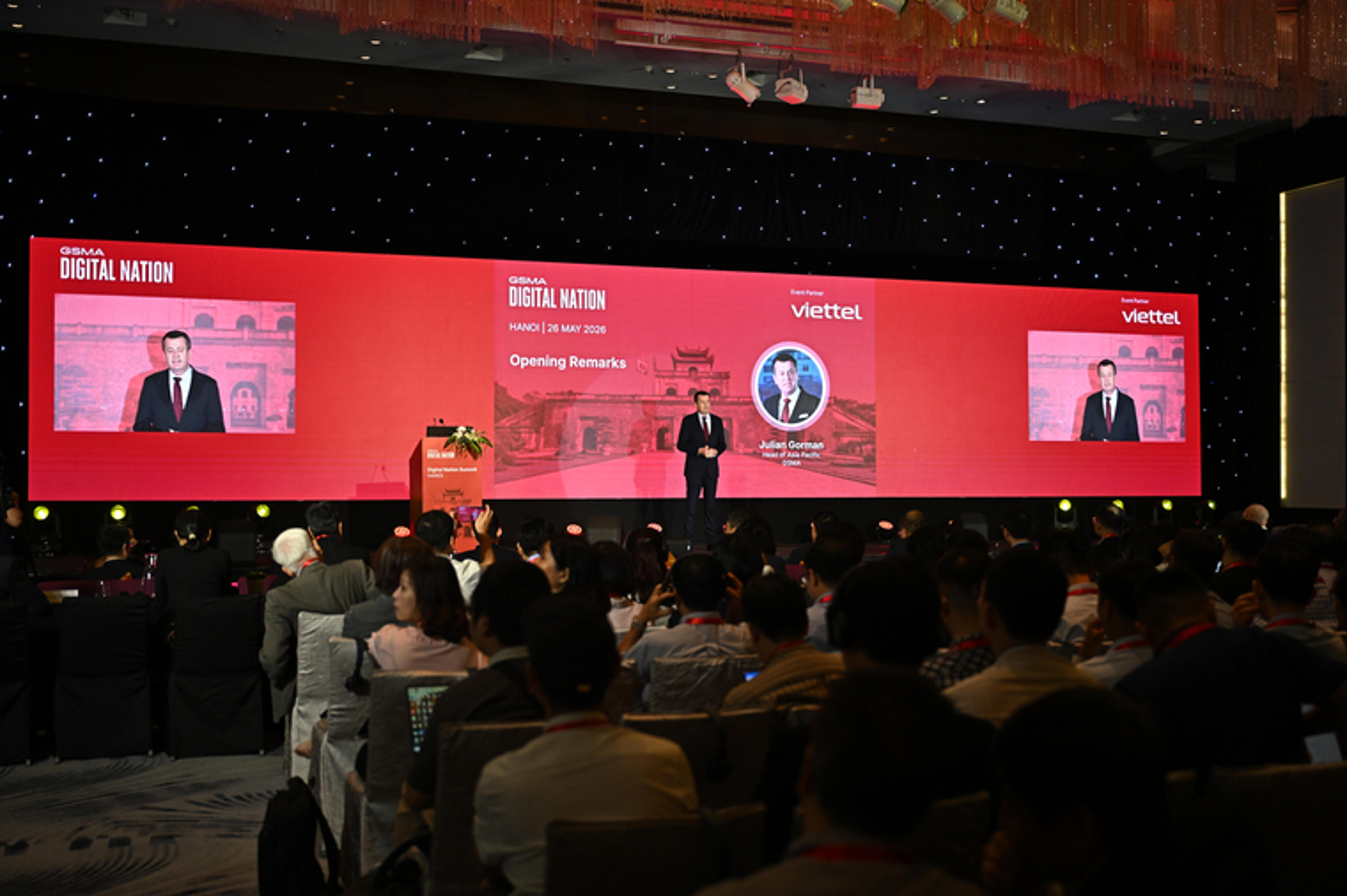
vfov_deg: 33.4
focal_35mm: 40
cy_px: 465
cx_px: 693
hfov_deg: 48.5
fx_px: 1496
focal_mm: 38
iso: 500
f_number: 2.8
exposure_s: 1/200
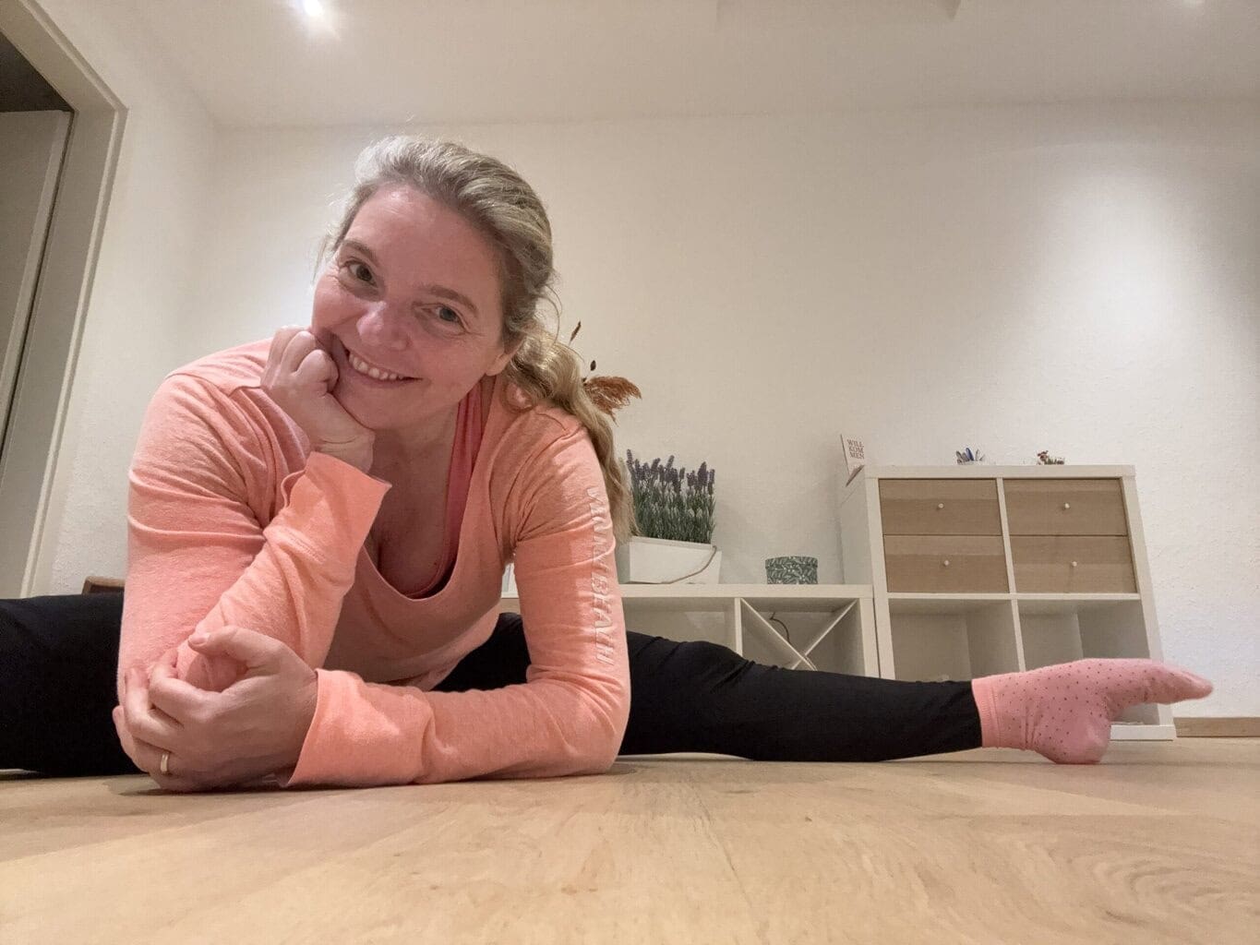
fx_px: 837
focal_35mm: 23
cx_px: 630
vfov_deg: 58.9
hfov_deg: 73.9
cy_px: 472
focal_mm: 2.7
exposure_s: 1/33
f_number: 1.9
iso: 250
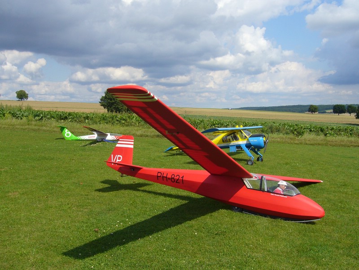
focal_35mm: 35
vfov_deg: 40.7
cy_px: 135
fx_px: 363
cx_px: 180
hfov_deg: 52.6
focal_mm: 5.8
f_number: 5.6
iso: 80
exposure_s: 1/400
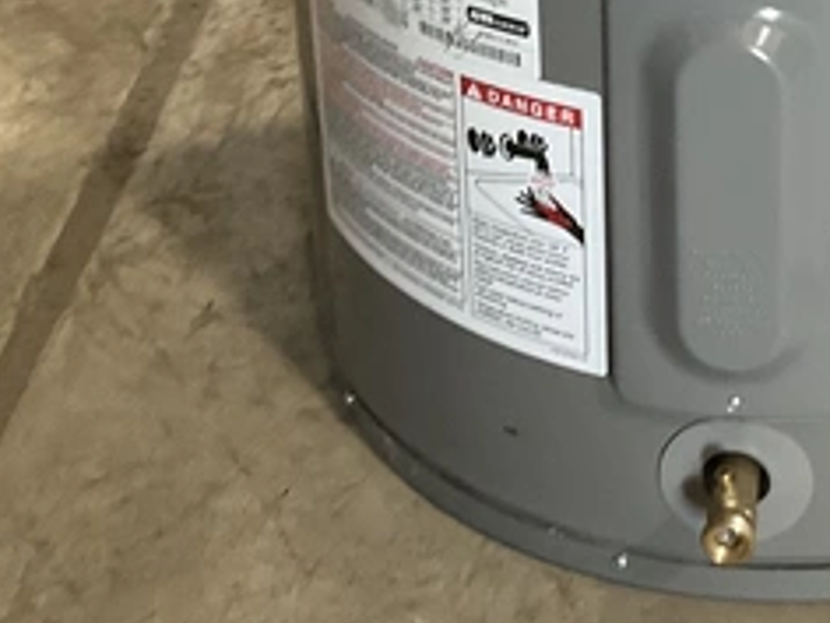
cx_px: 707
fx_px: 2206
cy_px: -280
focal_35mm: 92
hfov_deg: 21.0
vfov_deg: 15.0
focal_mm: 3
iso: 100
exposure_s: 1/60
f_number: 1.8
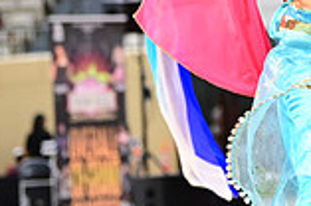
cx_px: 404
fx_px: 2233
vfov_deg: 5.2
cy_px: -89
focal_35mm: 259
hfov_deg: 7.9
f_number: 3.2
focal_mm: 70
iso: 6400
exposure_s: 1/1000
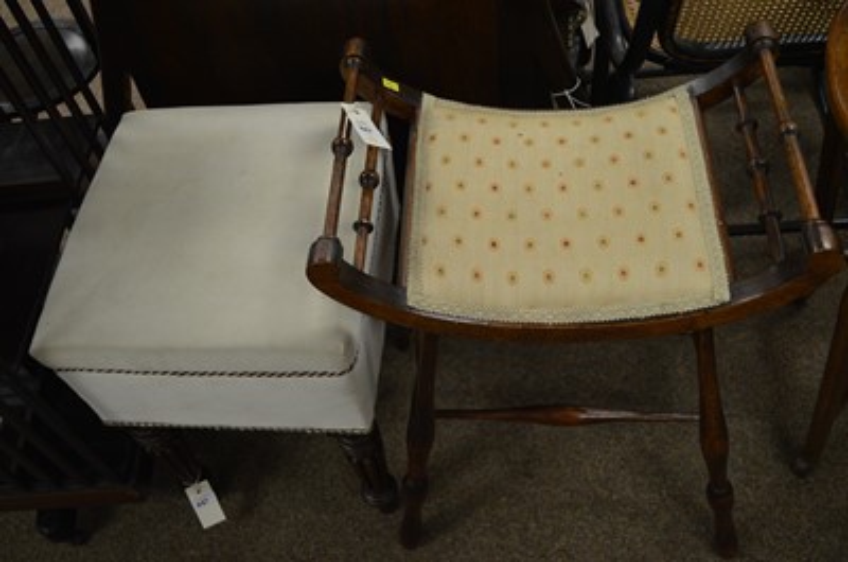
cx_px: 424
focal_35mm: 36
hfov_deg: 53.2
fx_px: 846
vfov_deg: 36.7
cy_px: 281
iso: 400
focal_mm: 24
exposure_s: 1/30
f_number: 4
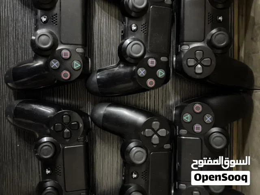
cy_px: 98
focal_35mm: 24
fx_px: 180
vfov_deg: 56.8
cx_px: 130
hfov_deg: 71.6
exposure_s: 1/20
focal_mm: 6.76
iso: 1600
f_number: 1.78
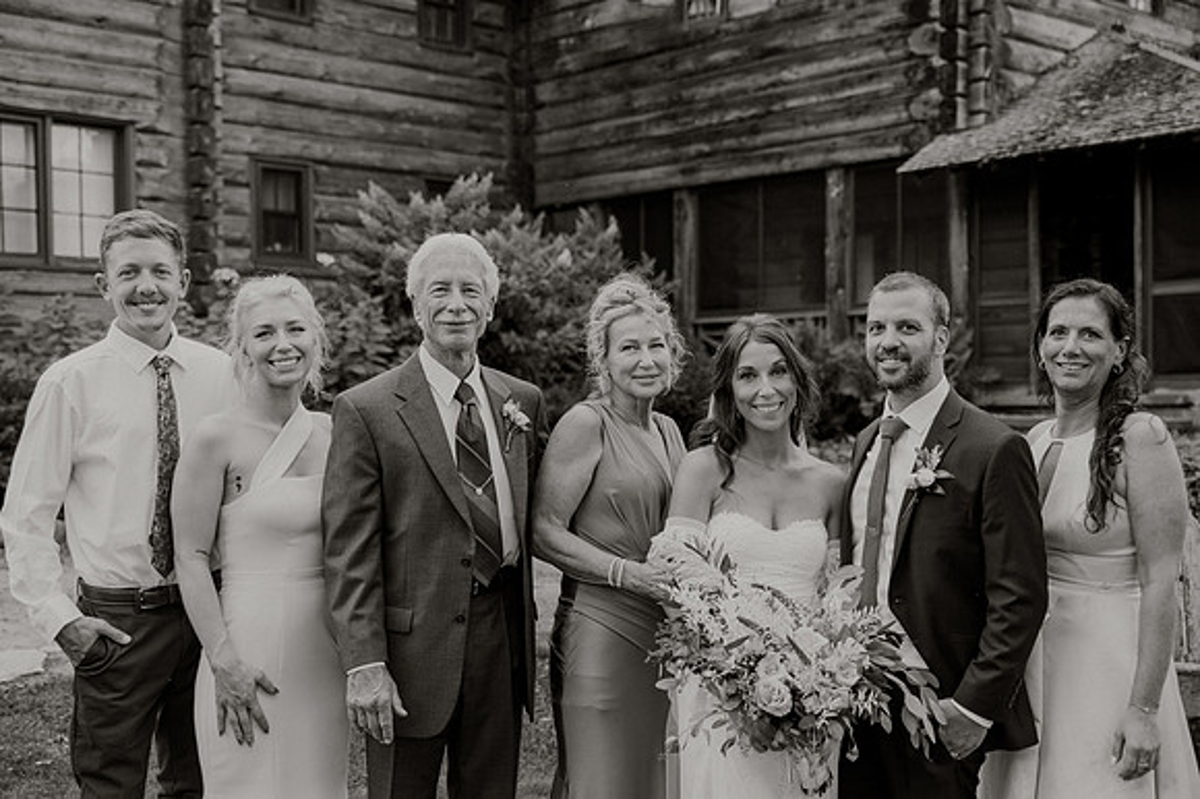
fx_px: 1590
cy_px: 424
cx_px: 564
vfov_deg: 28.2
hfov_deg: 41.3
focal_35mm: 48
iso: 250
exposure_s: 1/320
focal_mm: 45
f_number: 2.8
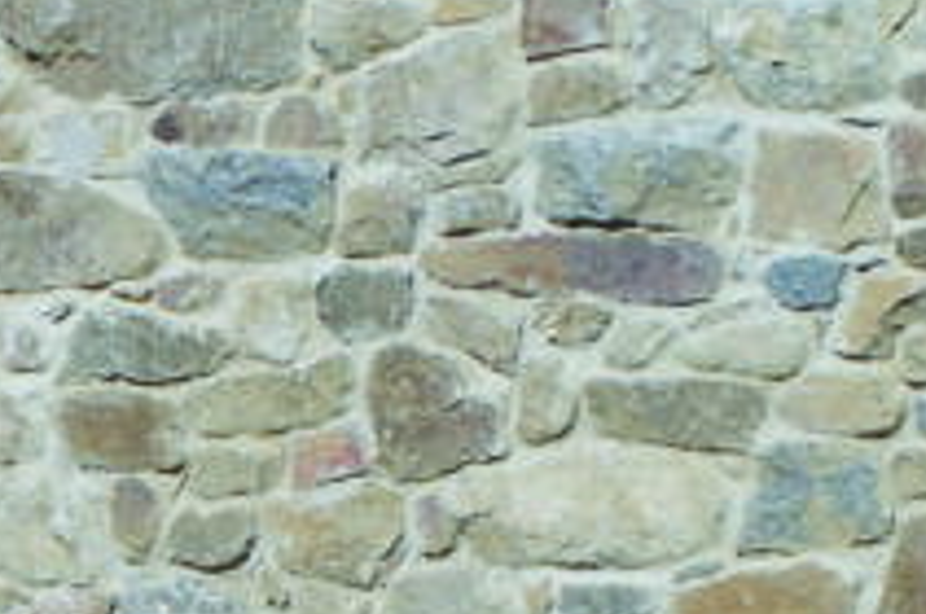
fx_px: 6112
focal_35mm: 238
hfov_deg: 8.1
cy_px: 1250
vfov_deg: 5.6
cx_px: -1088
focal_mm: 32.5
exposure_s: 1/180
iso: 100
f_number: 10
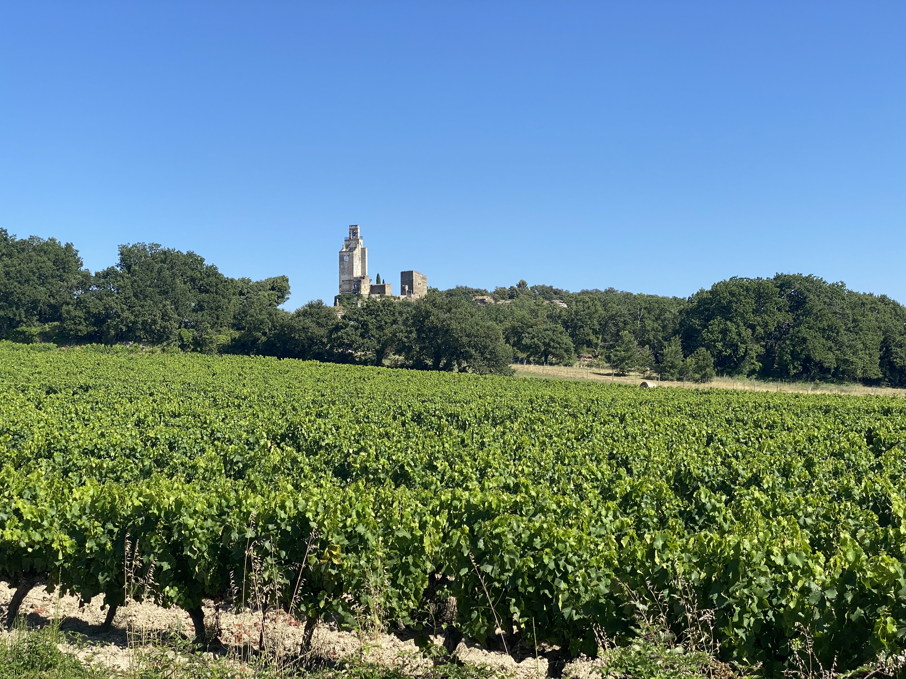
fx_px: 1361
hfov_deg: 36.8
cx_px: 453
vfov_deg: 28.0
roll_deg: -1.2
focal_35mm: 52
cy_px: 340
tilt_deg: +2.7
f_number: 2
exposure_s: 1/1410
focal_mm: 6
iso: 20
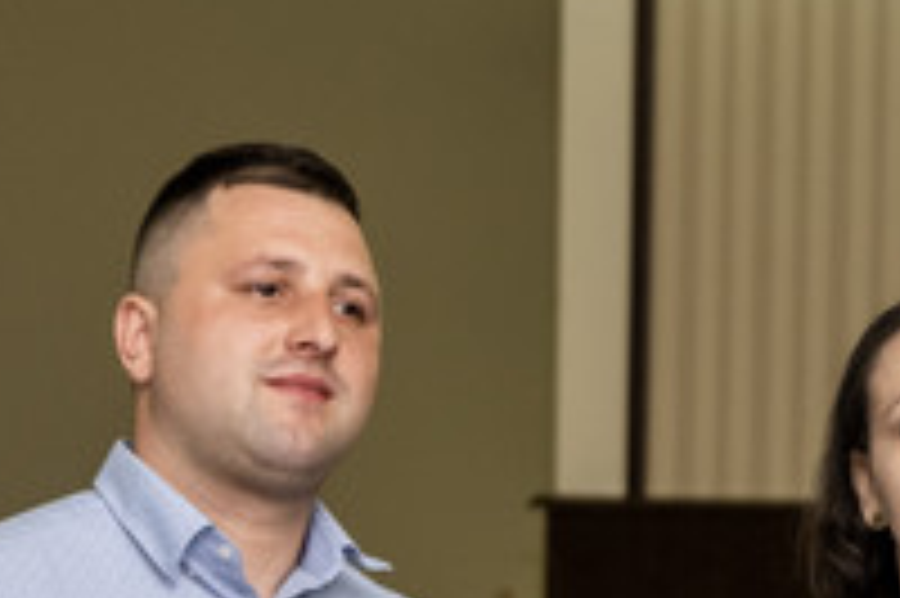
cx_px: -216
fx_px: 6644
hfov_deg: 7.7
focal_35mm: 266
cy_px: 681
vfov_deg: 5.1
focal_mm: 55
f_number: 2.8
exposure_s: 1/125
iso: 1250
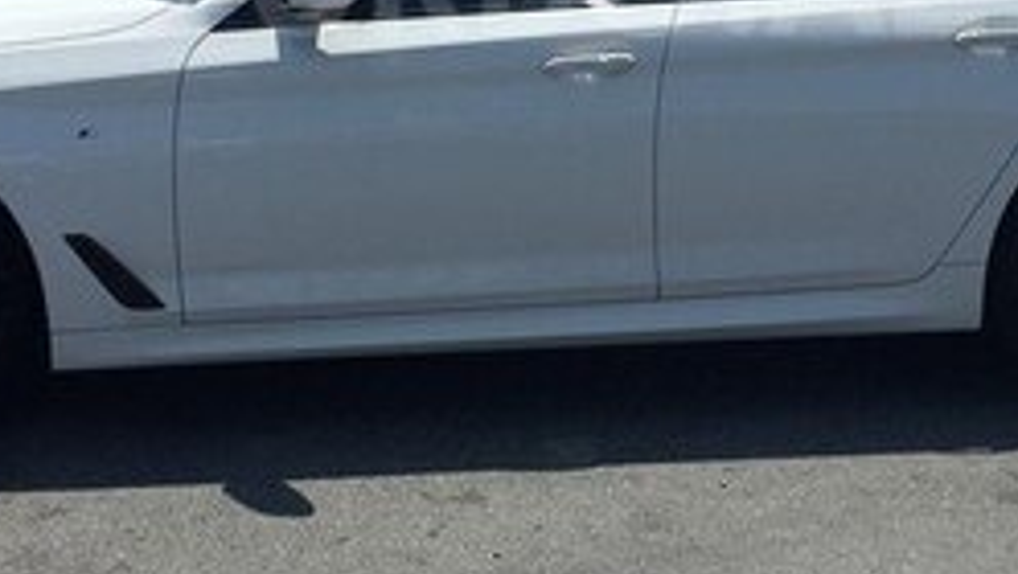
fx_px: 2269
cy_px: -27
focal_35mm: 84
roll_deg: -1.8
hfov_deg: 25.3
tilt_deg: -8.1
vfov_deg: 14.2
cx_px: 566
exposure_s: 1/2825
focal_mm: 4.15
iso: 32
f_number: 2.2
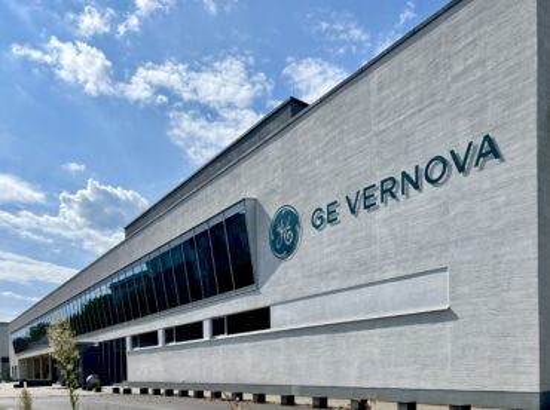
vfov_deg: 52.9
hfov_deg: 67.4
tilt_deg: +17.0
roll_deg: +1.6
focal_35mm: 26
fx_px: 412
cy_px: 205
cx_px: 275
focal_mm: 5.7
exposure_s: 1/11364
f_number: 1.5
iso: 50
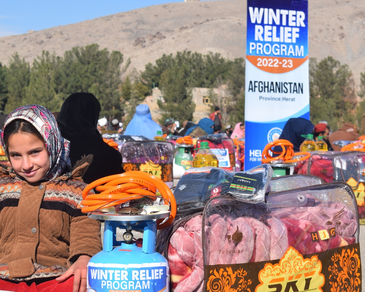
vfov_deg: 14.2
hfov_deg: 17.6
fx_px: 1174
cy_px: 156
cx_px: 122
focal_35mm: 109
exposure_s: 1/400
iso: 200
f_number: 10
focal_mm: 55
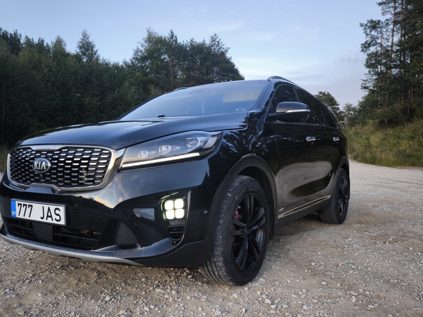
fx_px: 367
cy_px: 189
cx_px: 188
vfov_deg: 46.6
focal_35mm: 30
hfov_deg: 59.8
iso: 64
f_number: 1.9
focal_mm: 6.92
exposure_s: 1/105
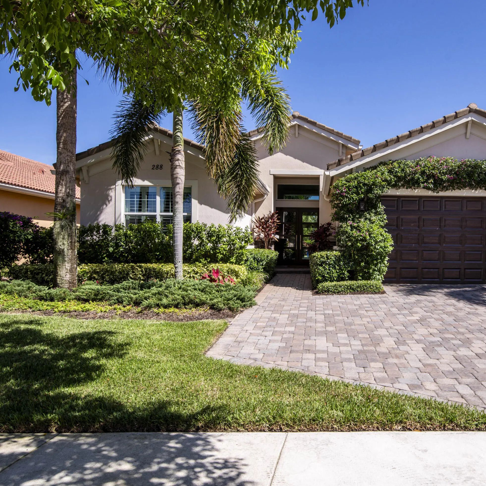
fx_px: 413
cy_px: 240
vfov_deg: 60.9
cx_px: 324
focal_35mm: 26
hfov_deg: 59.5
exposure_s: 1/320
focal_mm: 20
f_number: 8
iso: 100
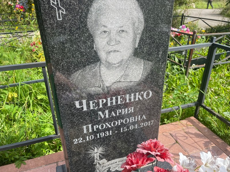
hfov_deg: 67.3
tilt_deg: -22.8
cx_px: 115
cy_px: 86
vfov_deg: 53.1
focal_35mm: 26
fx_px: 173
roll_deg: +0.9
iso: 32
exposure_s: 1/1335
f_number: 1.6
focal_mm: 4.2
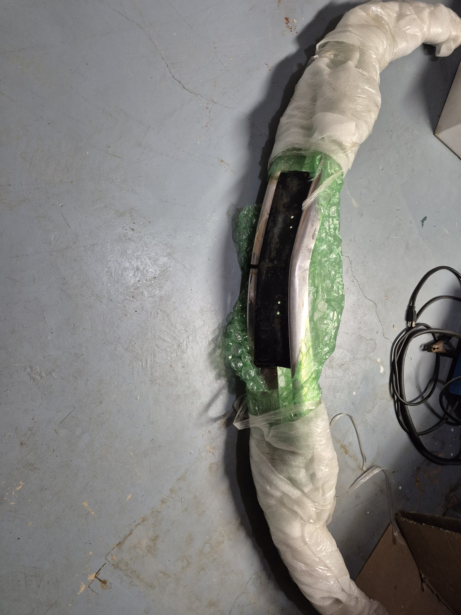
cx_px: 230
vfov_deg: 73.9
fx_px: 408
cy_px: 308
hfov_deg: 58.9
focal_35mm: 23
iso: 640
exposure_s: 1/120
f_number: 1.8
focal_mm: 5.4
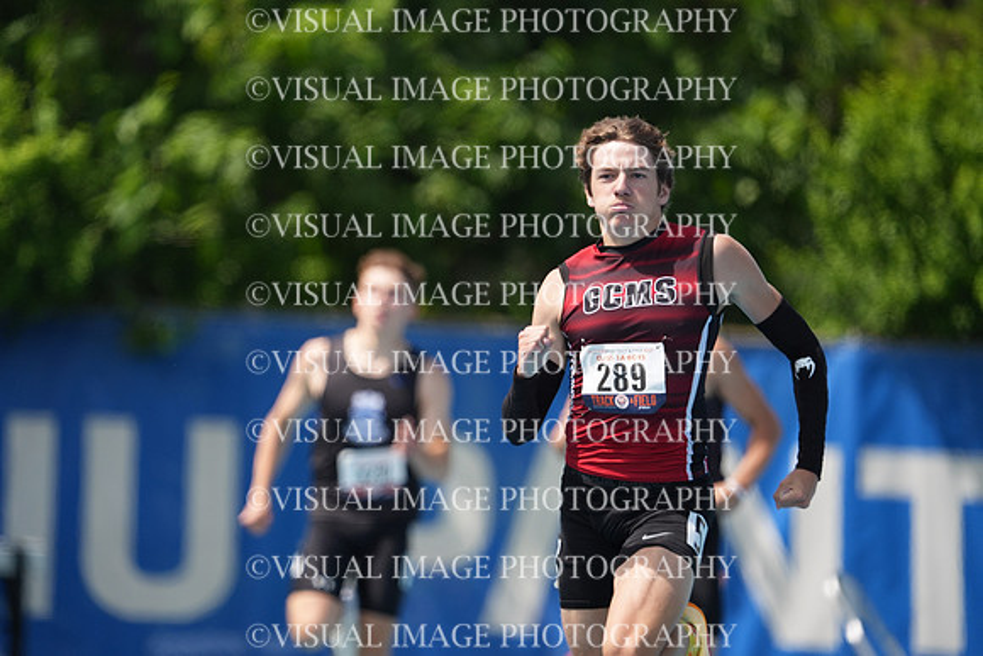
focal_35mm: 588
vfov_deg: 2.3
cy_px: 328
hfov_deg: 3.5
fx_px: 16059
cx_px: 492
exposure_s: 1/1250
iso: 500
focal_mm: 588
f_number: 6.3
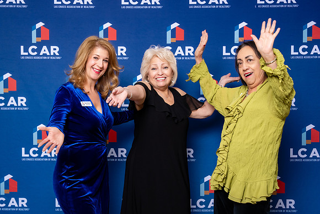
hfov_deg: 31.9
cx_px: 139
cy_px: 112
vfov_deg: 21.6
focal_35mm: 63
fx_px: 559
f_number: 5.6
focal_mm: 55
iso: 500
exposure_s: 1/200
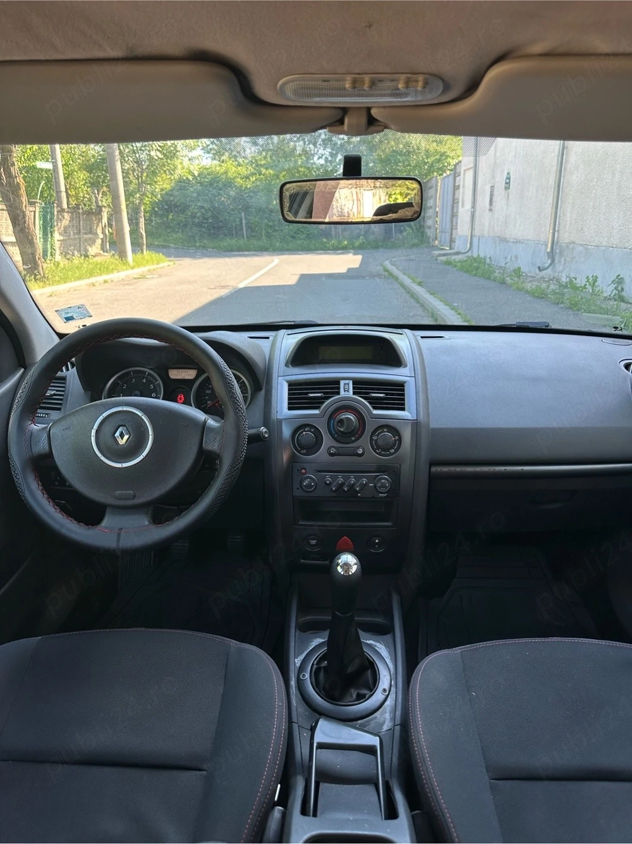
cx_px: 316
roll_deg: +0.6
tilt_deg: -17.5
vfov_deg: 71.6
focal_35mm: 24
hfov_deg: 56.8
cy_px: 422
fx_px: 584
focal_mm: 6.86
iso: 64
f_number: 1.78
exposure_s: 1/173
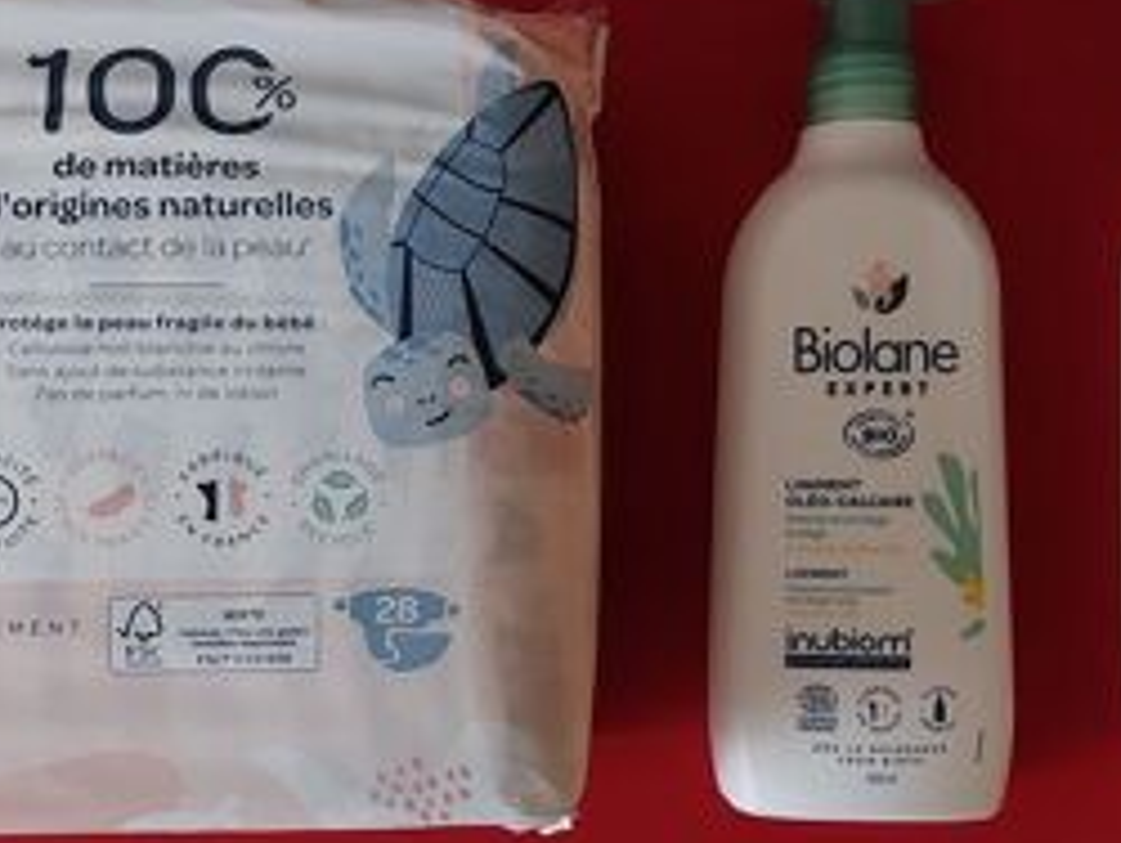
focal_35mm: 46
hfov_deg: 41.2
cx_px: 520
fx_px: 1491
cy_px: 453
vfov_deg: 31.6
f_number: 1.8
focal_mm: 5.23
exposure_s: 1/24
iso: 800
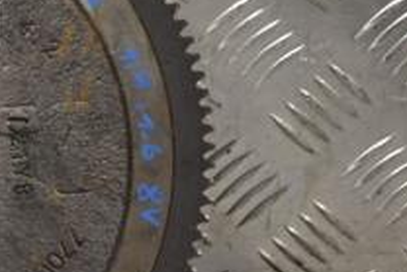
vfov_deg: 7.2
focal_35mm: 190
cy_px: 129
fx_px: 2149
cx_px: -170
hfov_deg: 10.5
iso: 400
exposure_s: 1/60
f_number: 5.3
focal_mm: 44
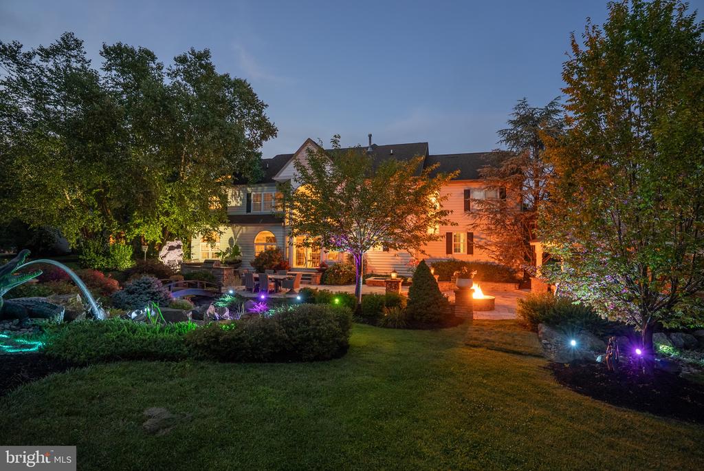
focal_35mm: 17
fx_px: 333
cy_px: 236
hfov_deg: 93.2
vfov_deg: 70.5
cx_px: 352
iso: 400
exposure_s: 1/1.25
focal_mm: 17
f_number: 7.1
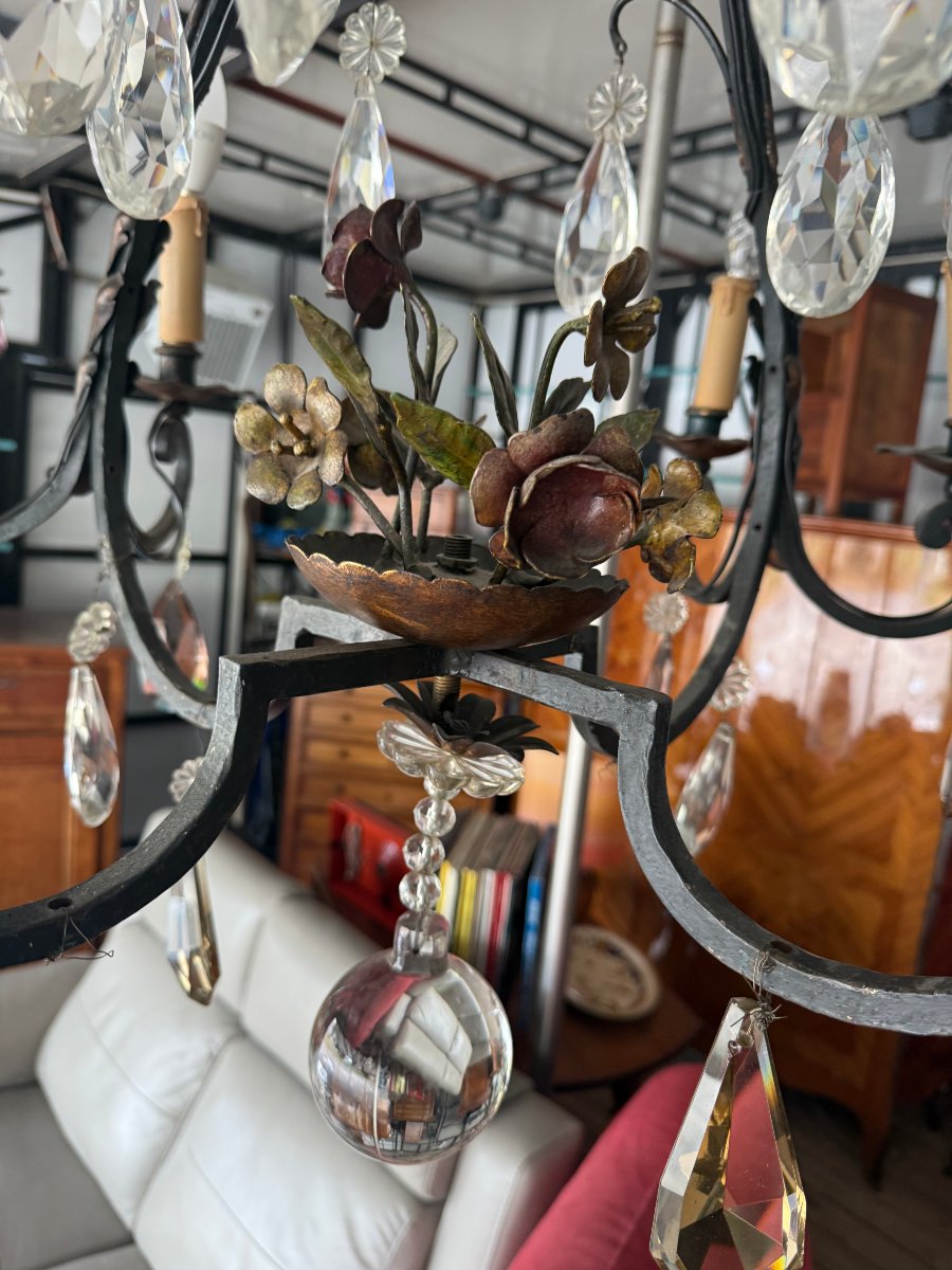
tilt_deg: -9.9
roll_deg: -6.8
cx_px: 476
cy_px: 635
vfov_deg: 71.6
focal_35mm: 24
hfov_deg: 56.8
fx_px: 880
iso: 200
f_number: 1.78
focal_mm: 6.76
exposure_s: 1/111
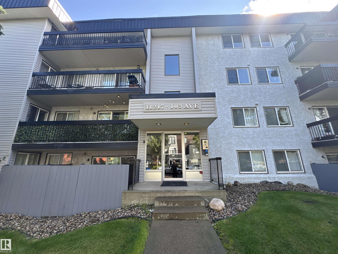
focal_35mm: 14
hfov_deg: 102.1
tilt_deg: +13.9
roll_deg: +0.8
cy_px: 127
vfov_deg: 85.7
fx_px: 137
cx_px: 169
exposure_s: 1/190
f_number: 2.2
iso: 40
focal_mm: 2.22
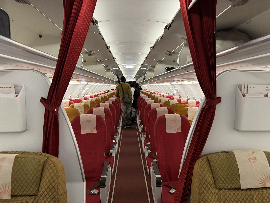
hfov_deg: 71.6
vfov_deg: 56.8
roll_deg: -1.4
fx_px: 187
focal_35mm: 24
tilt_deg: -5.7
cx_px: 135
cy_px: 102
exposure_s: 1/52
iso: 640
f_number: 1.78
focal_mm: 6.76
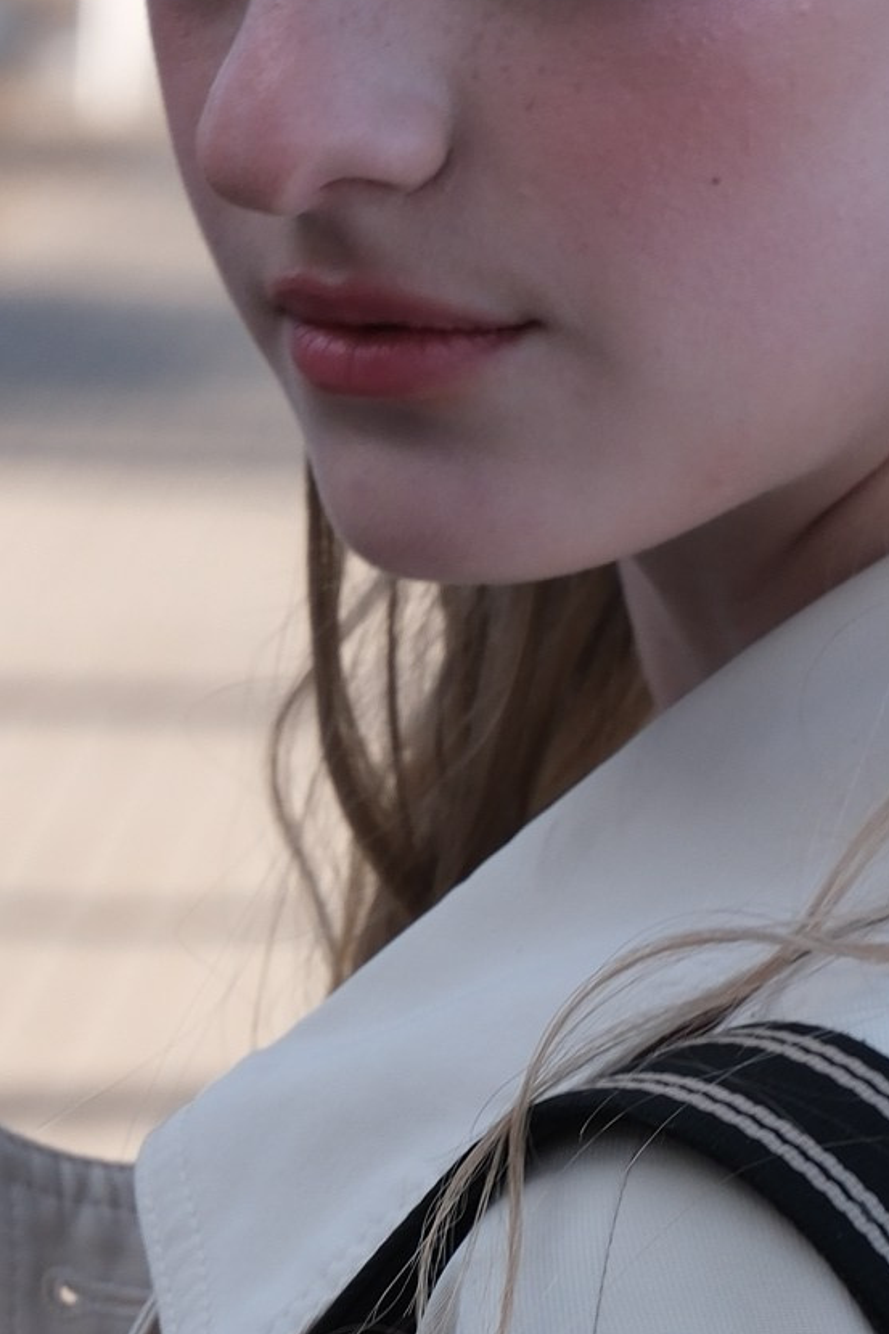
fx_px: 12858
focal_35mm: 347
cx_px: 924
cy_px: 825
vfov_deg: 5.9
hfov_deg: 4.0
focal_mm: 50
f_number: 4.8
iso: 160
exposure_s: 1/300
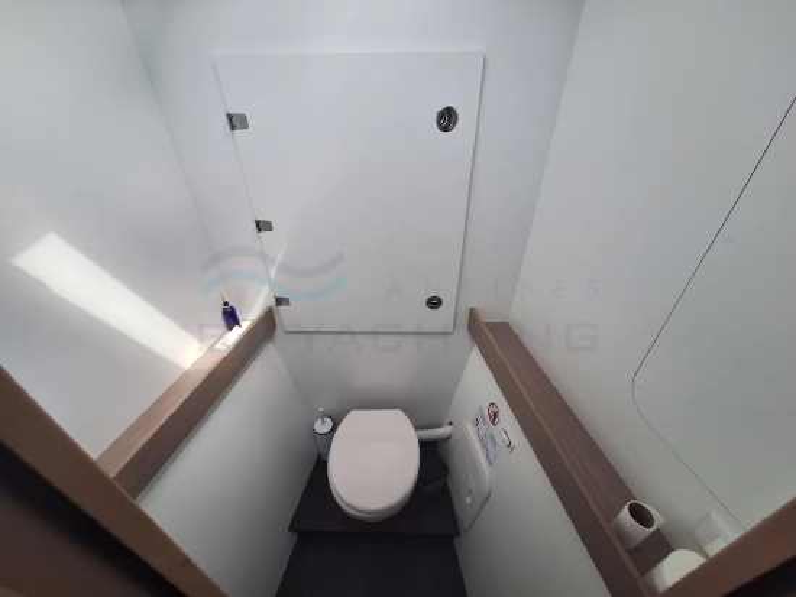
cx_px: 398
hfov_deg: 106.2
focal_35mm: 13
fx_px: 299
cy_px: 298
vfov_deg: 90.0
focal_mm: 1.74
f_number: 2.2
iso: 40
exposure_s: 1/134
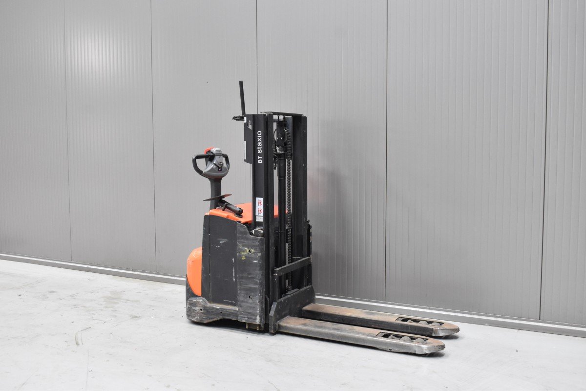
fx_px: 610
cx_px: 293
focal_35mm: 38
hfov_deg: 51.3
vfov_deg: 35.5
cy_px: 196
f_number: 5.6
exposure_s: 1/20
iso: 1600
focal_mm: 25
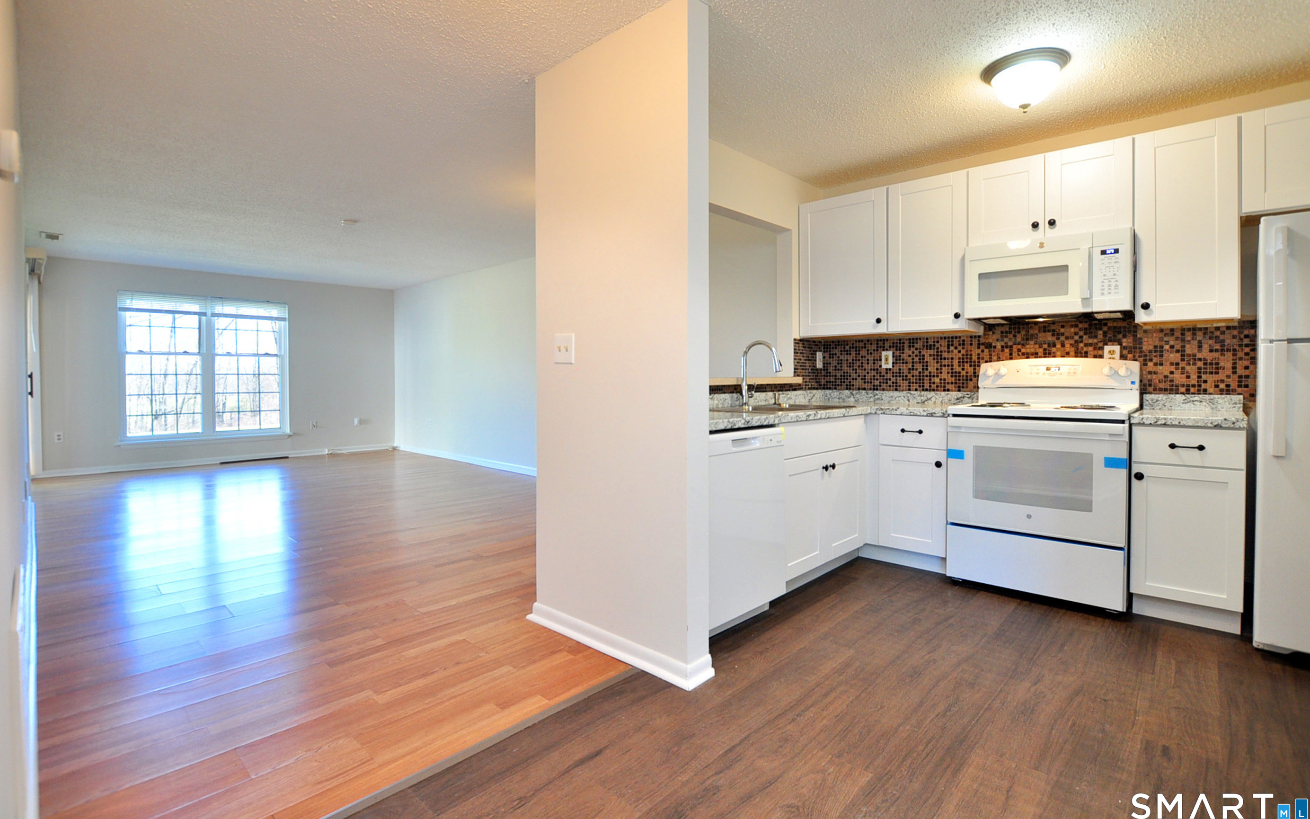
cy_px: 374
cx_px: 650
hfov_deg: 97.8
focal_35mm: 16
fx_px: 571
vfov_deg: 71.1
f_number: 4.5
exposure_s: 1/25
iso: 400
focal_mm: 10
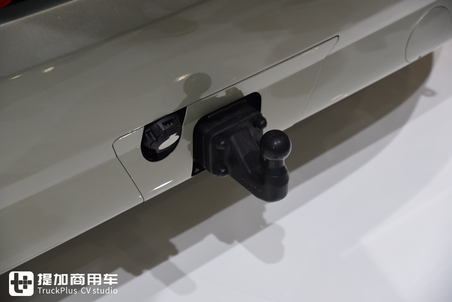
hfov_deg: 24.8
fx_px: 1029
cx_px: 226
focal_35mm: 82
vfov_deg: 16.7
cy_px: 151
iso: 400
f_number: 5.6
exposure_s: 1/125
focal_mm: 82
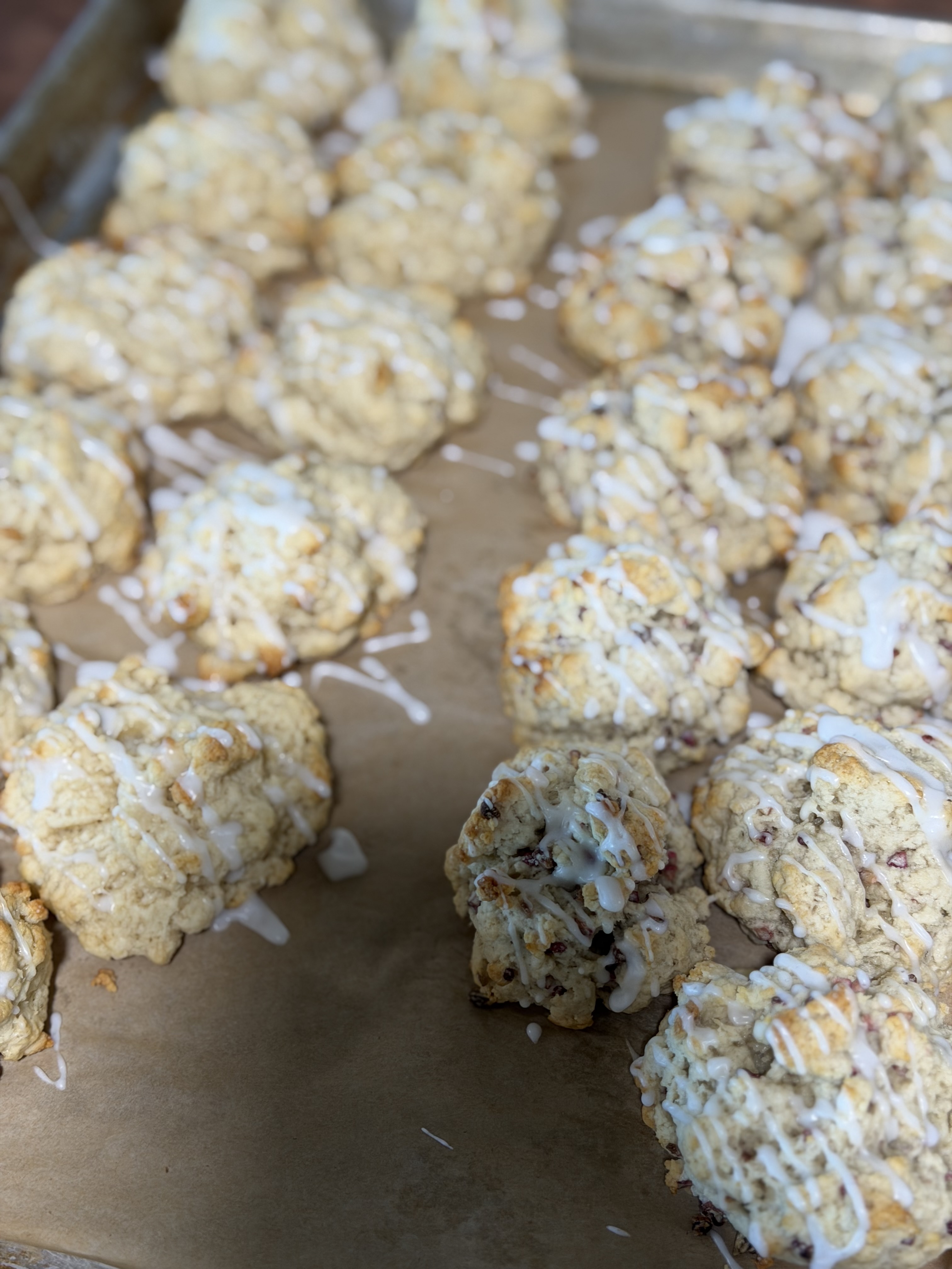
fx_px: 1760
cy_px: 634
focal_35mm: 48
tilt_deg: -50.7
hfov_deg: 30.3
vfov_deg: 39.7
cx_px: 476
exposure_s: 1/60
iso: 125
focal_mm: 6.76
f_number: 1.78
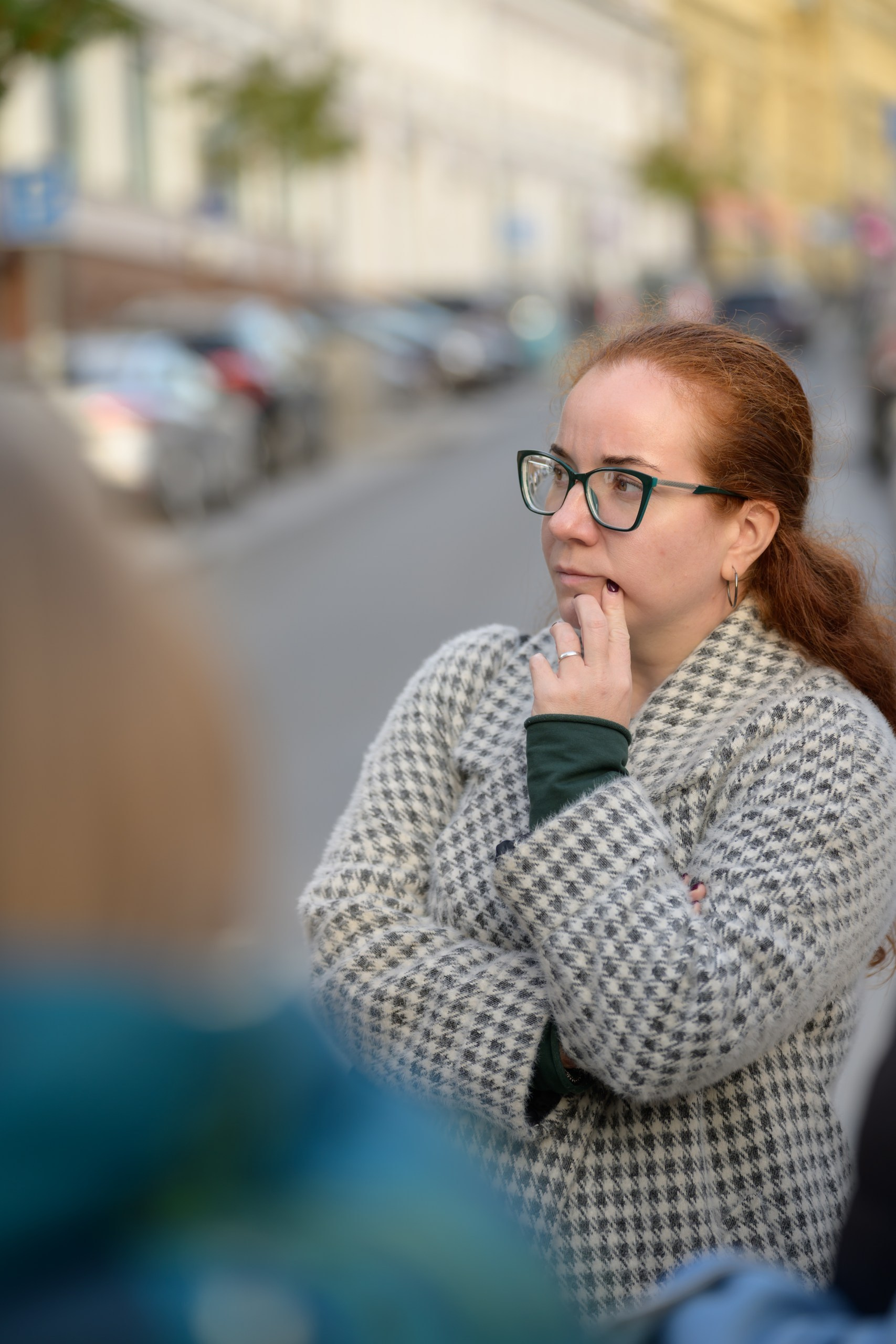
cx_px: 448
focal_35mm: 97
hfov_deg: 14.1
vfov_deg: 21.0
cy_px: 672
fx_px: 3621
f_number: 2.7
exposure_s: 1/200
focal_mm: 97
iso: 100
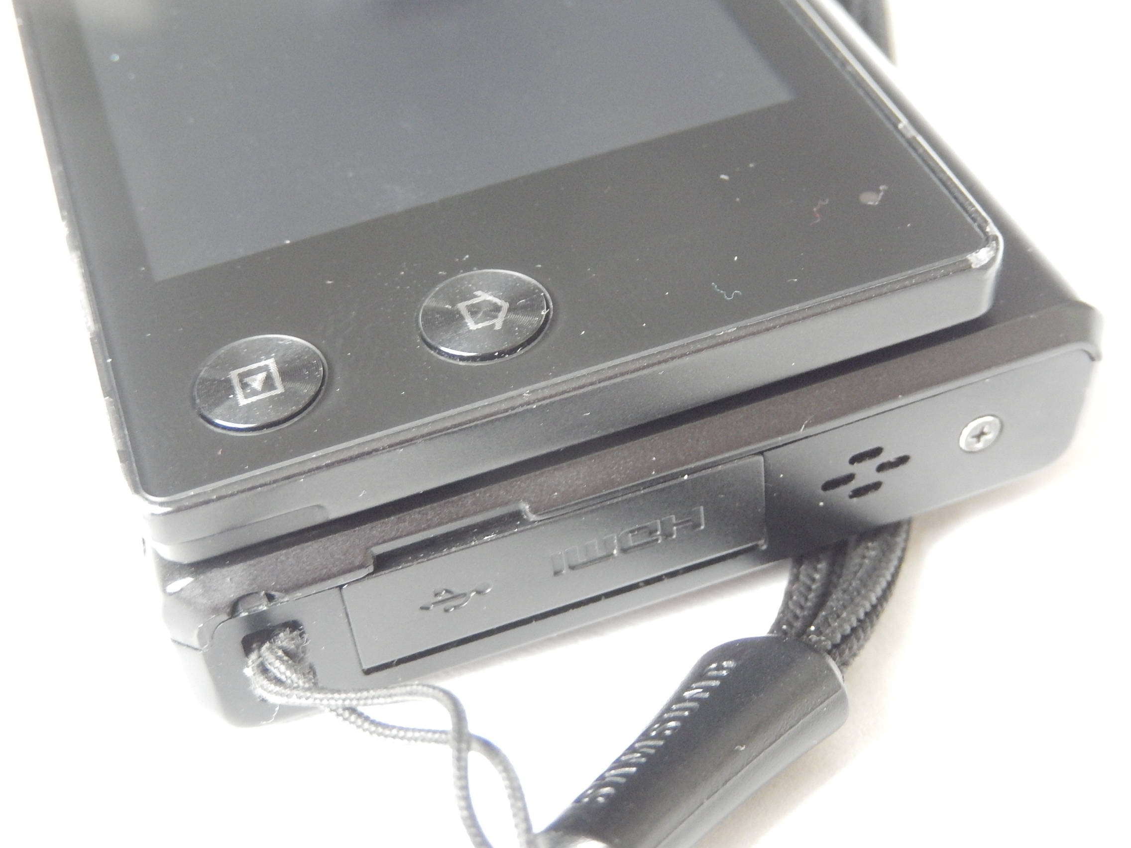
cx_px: 566
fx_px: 1895
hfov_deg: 33.2
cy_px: 424
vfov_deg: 25.2
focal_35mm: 58
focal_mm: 10.4
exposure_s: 1/6
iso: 800
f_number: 4.6
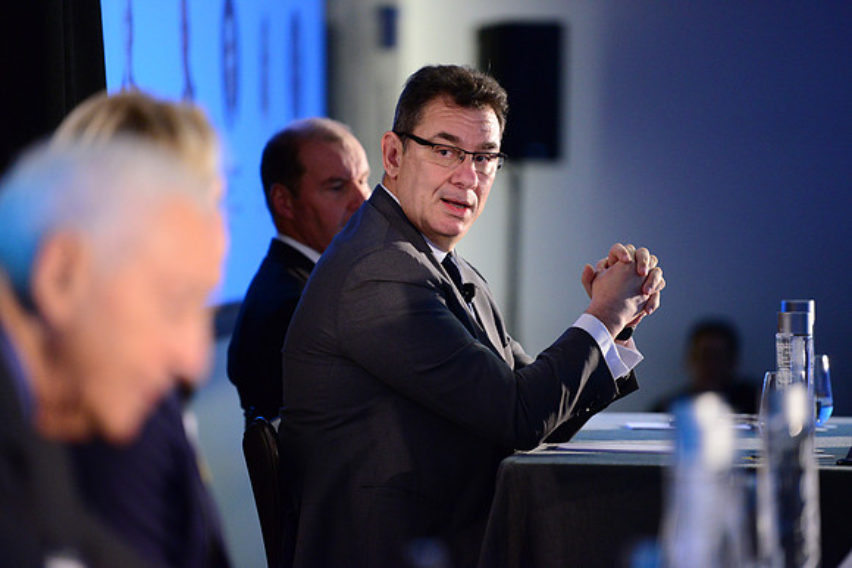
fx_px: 4734
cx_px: 426
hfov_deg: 10.3
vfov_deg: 6.9
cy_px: 284
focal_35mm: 200
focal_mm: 200
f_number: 2.8
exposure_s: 1/160
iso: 4000
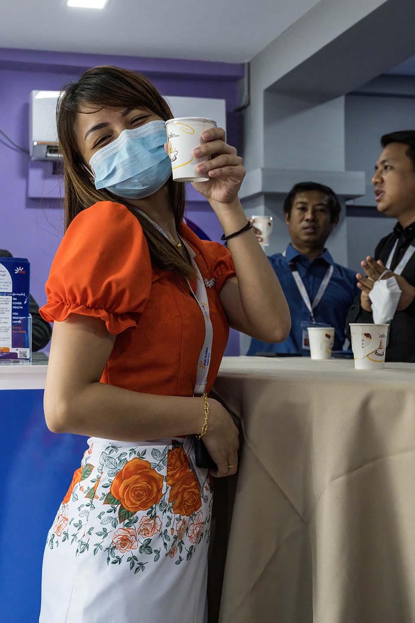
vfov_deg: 46.4
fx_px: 726
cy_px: 312
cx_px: 208
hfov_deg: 31.9
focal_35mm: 42
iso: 4500
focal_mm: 42
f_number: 7.1
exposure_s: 1/250
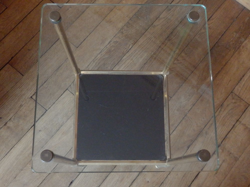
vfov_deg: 36.0
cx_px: 125
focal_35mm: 40
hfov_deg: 46.8
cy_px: 94
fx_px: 289
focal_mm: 7.3
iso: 1600
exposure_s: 1/8
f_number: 3.7
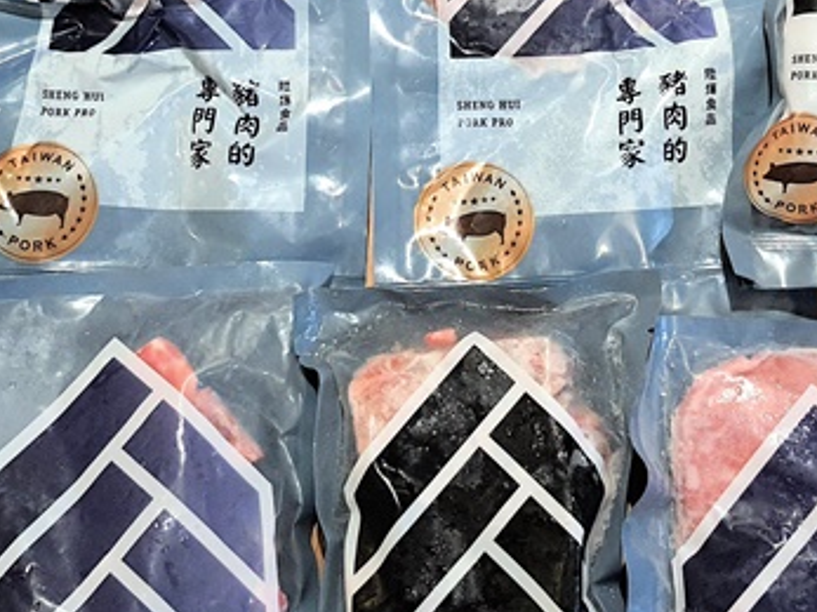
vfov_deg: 19.4
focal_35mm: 75
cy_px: 94
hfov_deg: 26.0
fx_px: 1770
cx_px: 443
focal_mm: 4.32
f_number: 1.7
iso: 320
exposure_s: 1/120
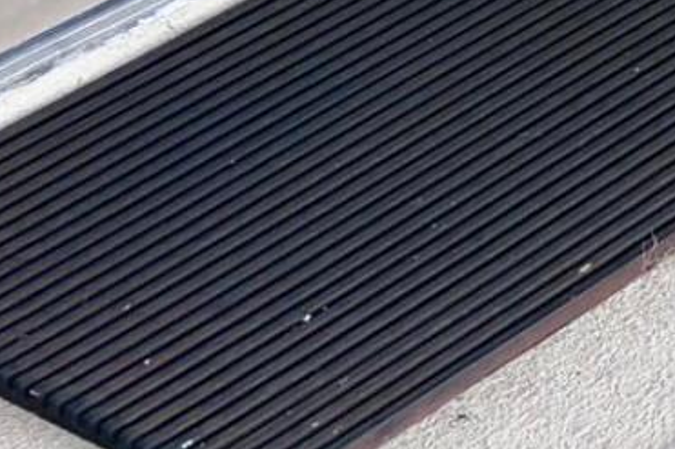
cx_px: 1963
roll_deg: -0.2
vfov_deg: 6.1
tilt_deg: -12.0
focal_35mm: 194
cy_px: -1236
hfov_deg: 8.9
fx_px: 3636
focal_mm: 6.76
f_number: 1.78
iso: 80
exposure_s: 1/121
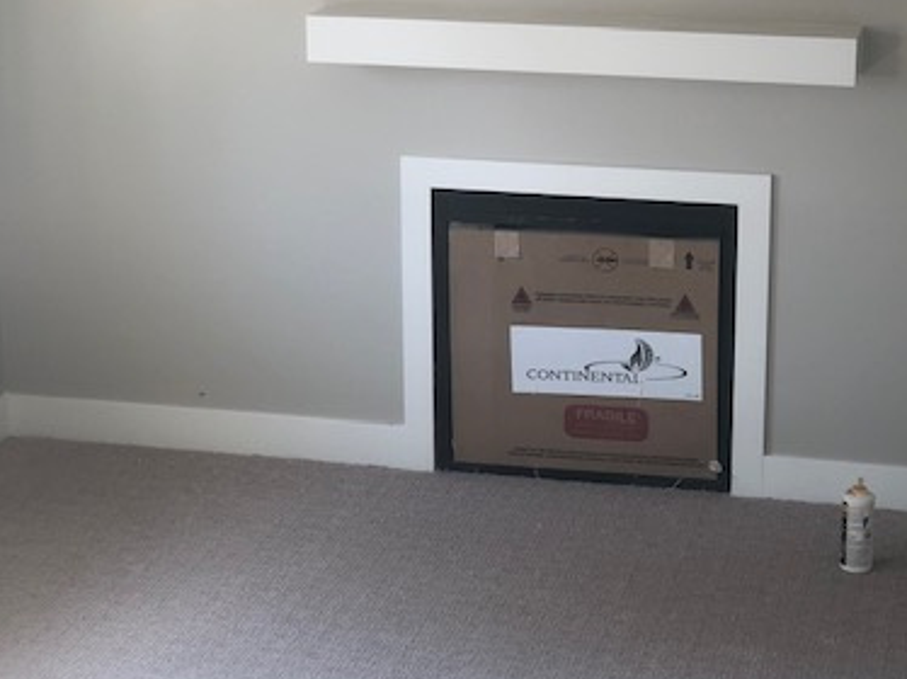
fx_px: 2330
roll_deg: -0.3
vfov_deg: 16.5
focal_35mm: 89
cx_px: 524
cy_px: 226
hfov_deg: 22.0
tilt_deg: -12.9
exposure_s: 1/60
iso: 40
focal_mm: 6
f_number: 2.4
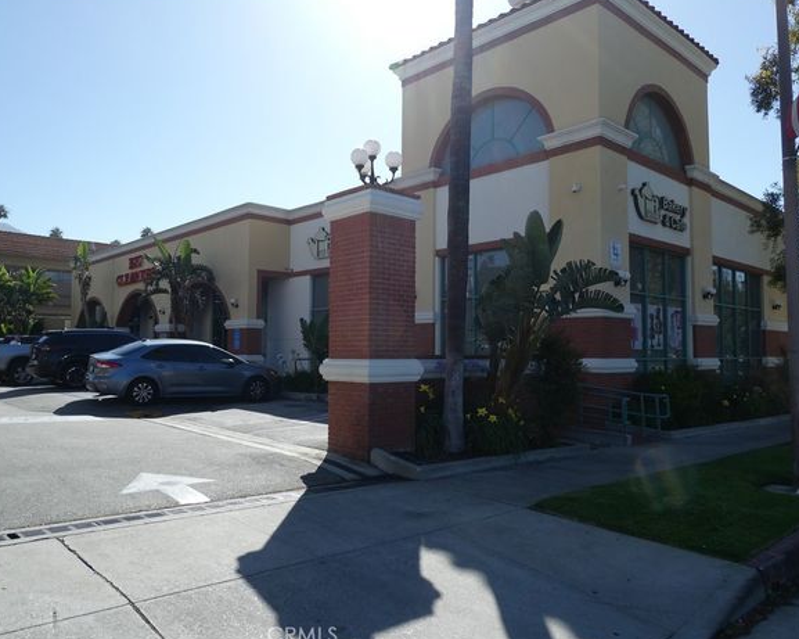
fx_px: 615
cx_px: 361
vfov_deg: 54.9
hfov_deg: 65.9
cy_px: 315
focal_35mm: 26
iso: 80
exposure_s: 1/800
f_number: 3.3
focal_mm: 4.3
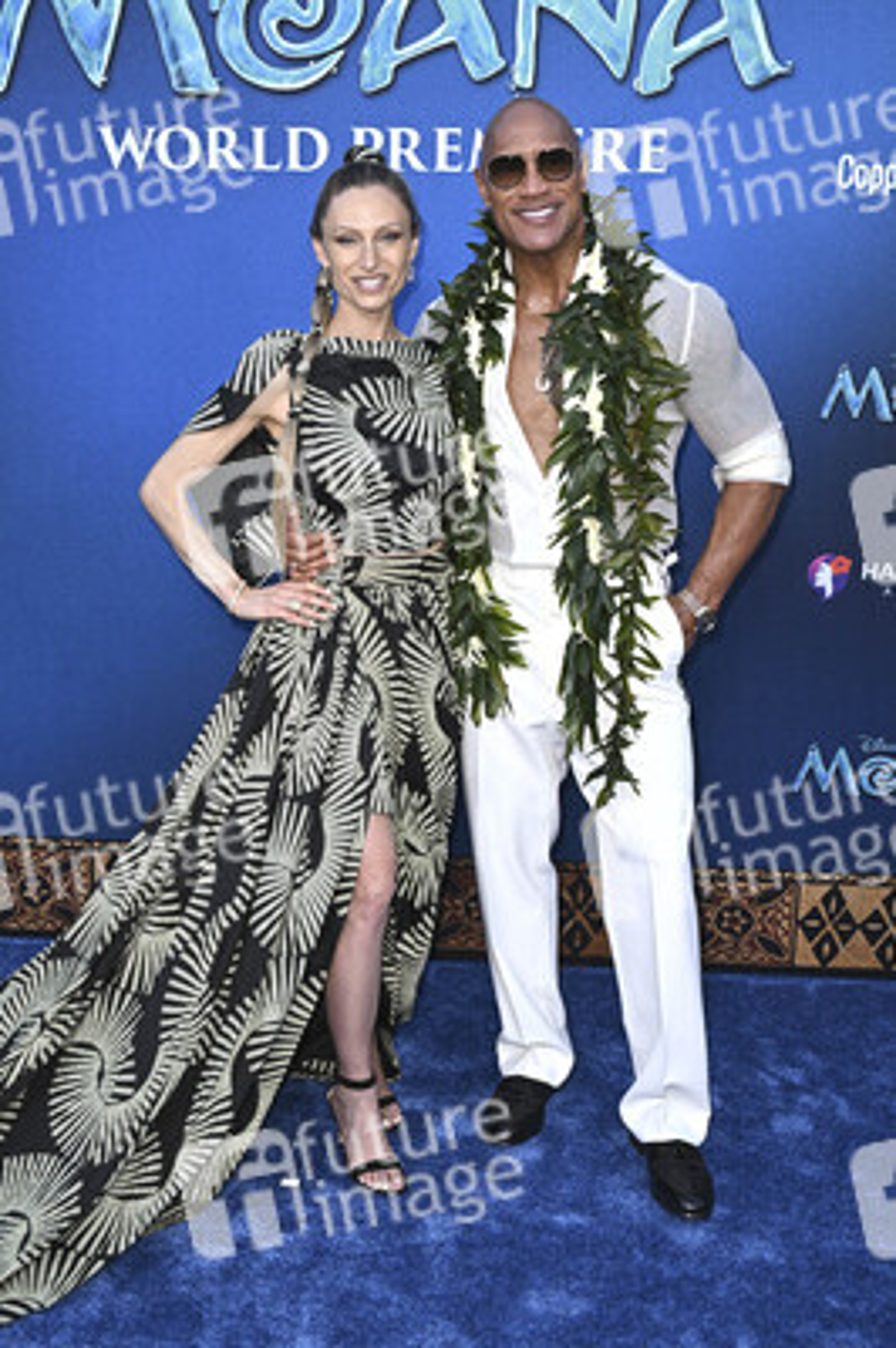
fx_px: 1571
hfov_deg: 31.8
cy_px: 674
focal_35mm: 42
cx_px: 448
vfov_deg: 46.4
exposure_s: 1/250
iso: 1000
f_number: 6.3
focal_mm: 42
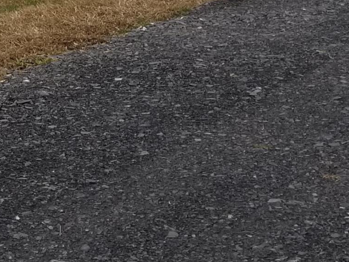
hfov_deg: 17.0
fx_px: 1039
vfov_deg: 13.3
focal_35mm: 103
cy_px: -172
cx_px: -199
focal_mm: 4.25
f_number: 1.7
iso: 50
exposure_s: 1/398
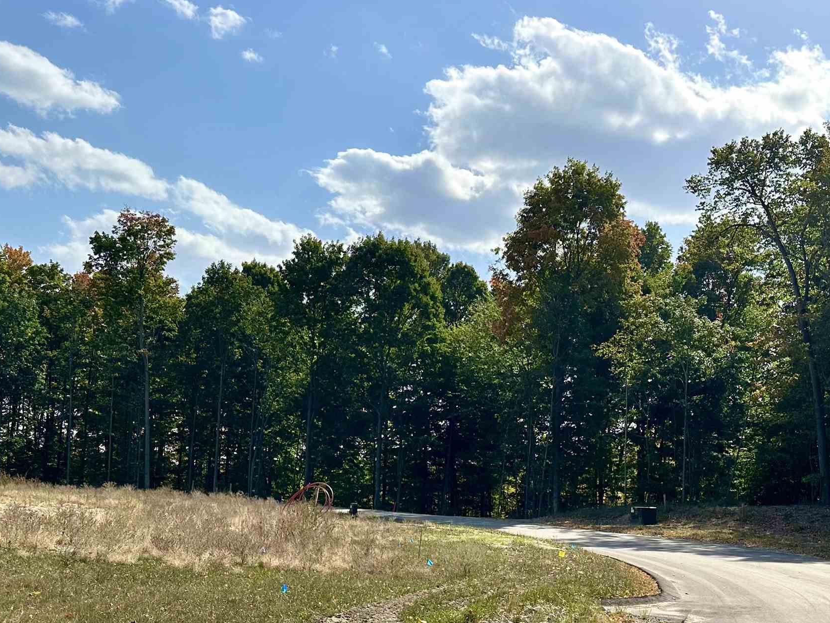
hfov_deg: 42.9
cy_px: 460
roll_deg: -1.5
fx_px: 1055
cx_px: 445
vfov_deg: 32.3
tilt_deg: +1.7
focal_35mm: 44
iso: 80
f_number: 1.78
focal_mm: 6.86
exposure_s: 1/7042
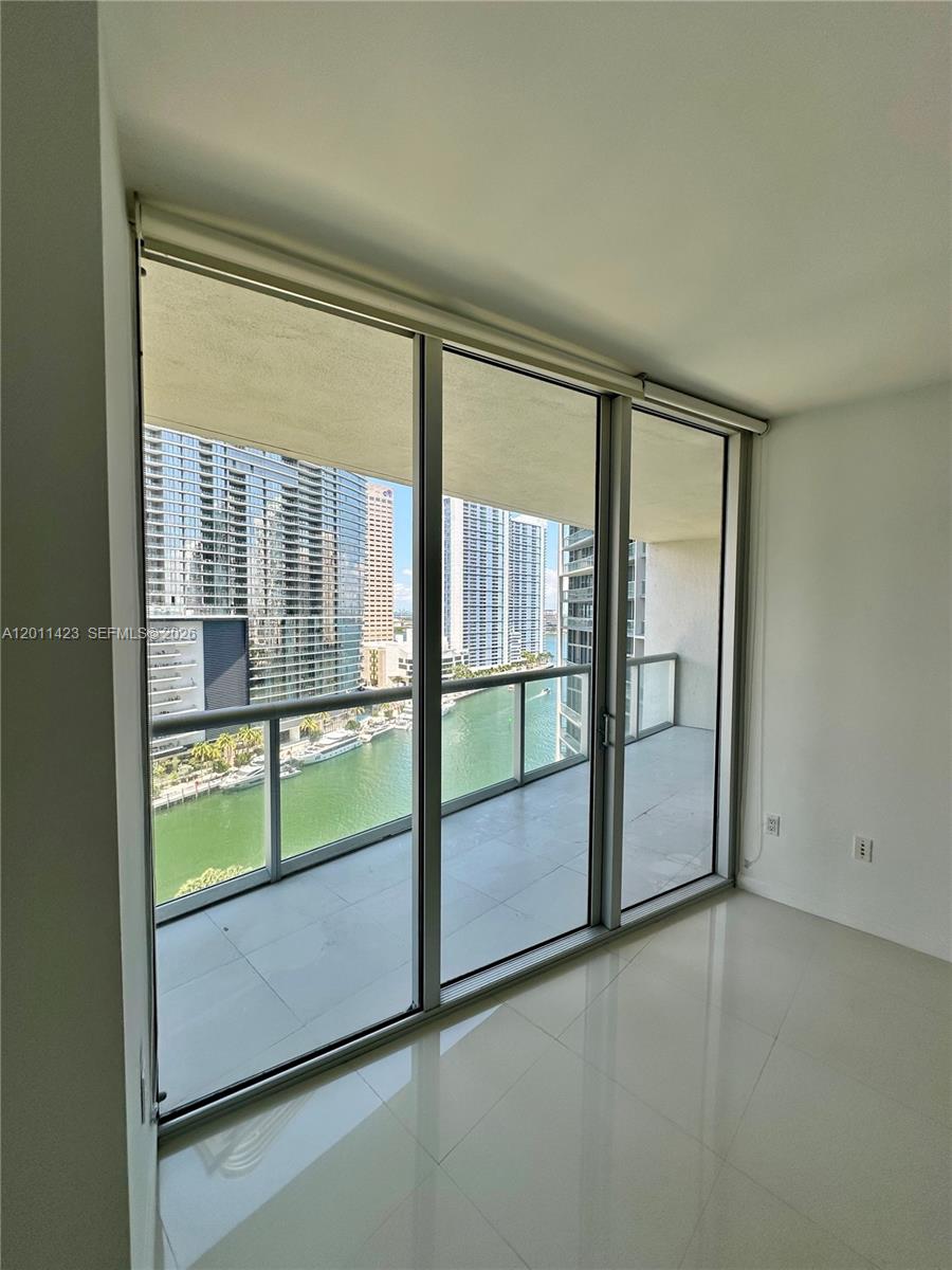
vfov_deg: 102.1
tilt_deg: -2.4
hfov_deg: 85.7
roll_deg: -1.9
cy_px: 635
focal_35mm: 14
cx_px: 476
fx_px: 513
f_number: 2.2
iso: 40
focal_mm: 2.22
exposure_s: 1/313
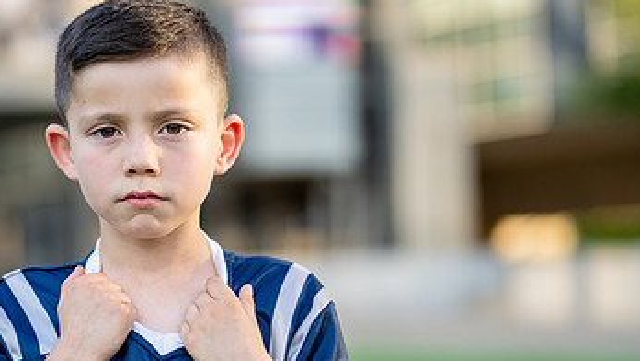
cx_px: 163
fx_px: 2275
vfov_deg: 9.0
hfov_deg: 15.9
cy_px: 282
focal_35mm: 134
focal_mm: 50
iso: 100
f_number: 1.2
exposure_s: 1/2000
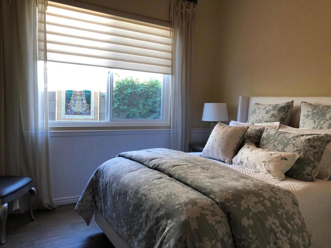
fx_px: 268
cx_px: 166
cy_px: 124
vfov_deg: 49.7
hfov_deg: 63.4
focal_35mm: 28
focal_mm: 3.99
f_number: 1.8
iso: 40
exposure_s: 1/30
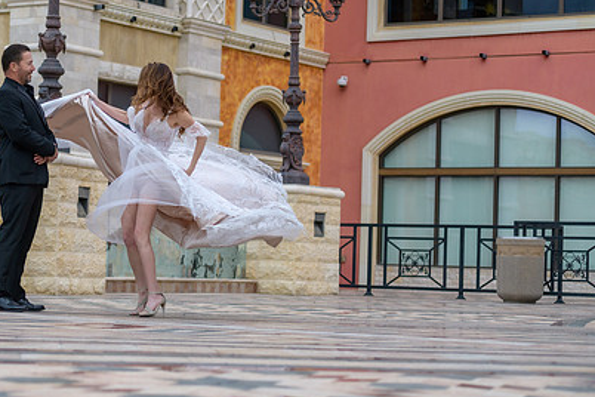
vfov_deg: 13.5
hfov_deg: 20.1
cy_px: 161
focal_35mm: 101
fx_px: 1669
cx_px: 176
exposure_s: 1/3200
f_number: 2.8
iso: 400
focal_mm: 70
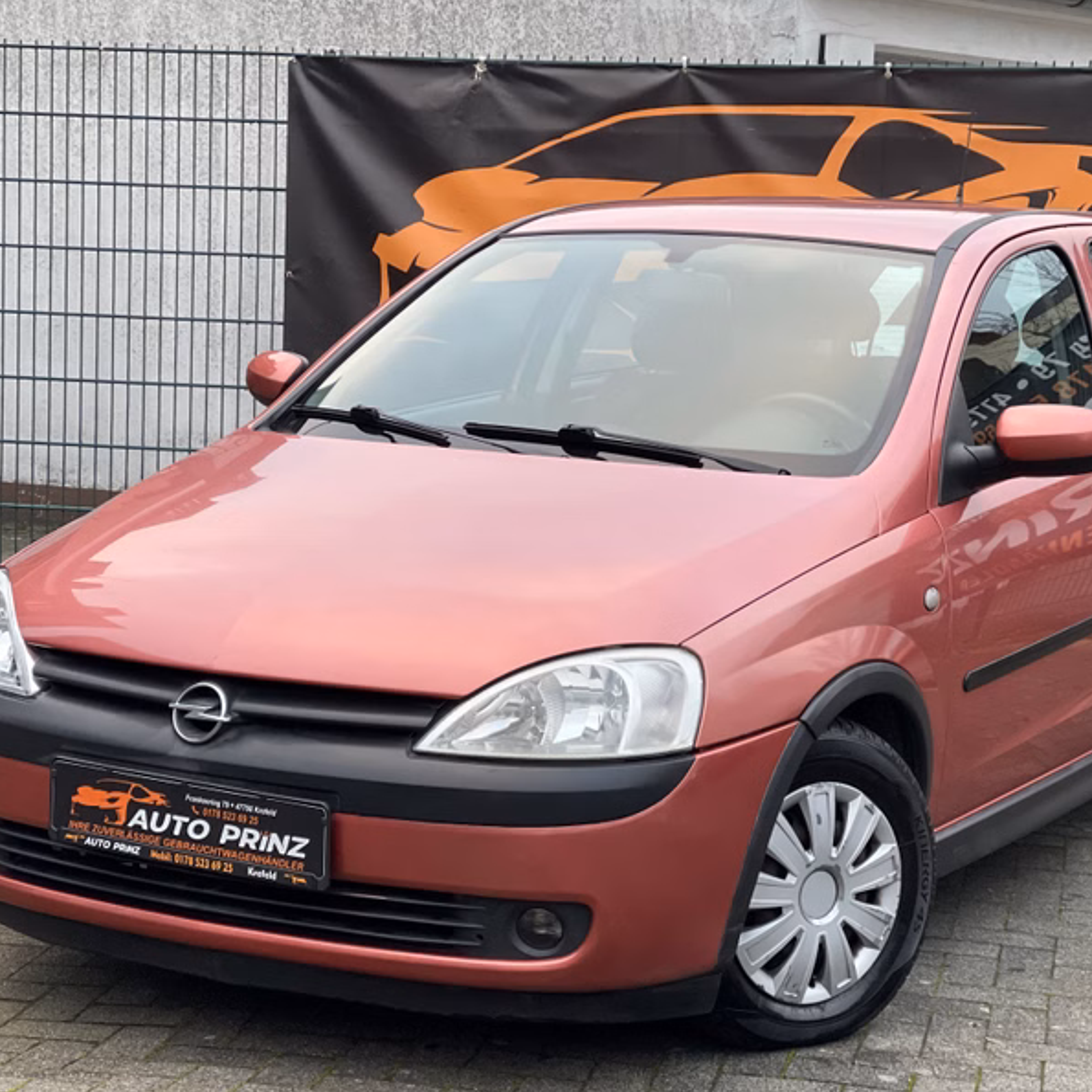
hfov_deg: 22.8
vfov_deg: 22.8
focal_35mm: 76
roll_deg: -2.1
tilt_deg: -6.4
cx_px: 600
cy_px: 545
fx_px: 2712
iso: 200
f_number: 2.2
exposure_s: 1/121
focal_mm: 7.5
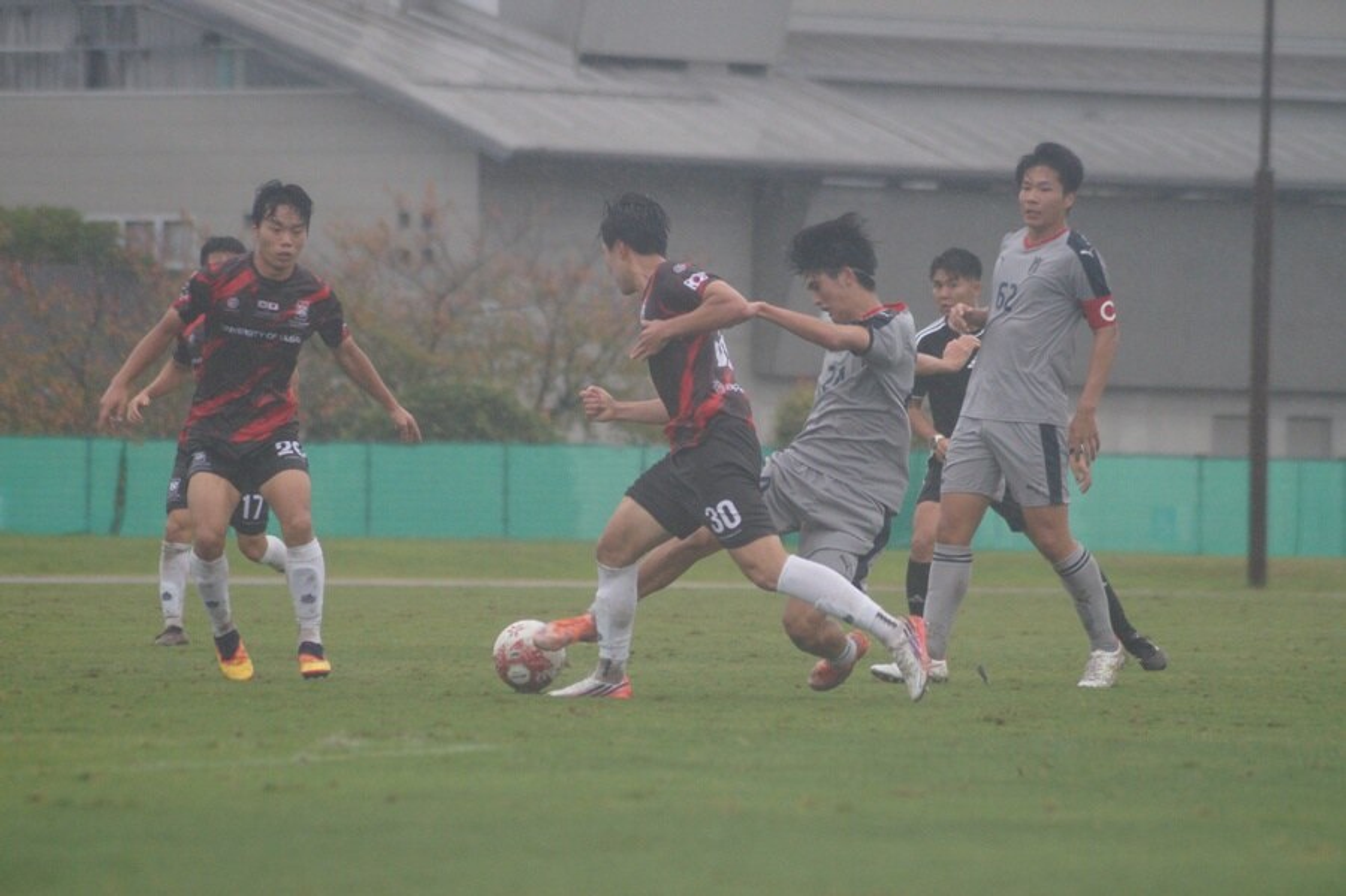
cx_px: 673
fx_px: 11210
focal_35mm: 300
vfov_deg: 4.6
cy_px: 448
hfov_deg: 6.9
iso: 1250
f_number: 5.6
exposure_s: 1/500
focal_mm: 200
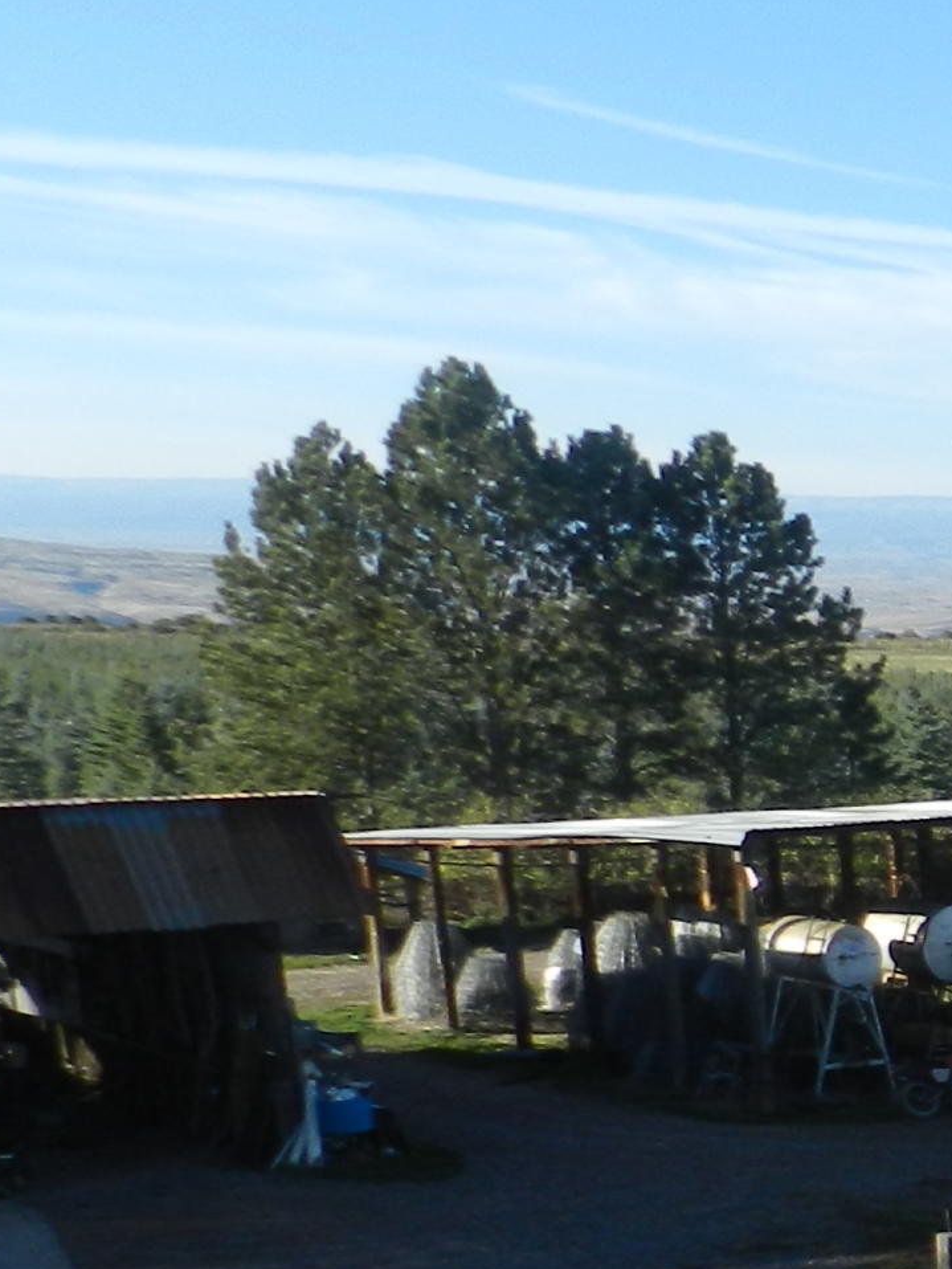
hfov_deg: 15.8
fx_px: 2639
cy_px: 1228
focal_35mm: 72
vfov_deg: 25.8
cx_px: 1930
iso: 160
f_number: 3.4
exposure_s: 1/800
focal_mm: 4
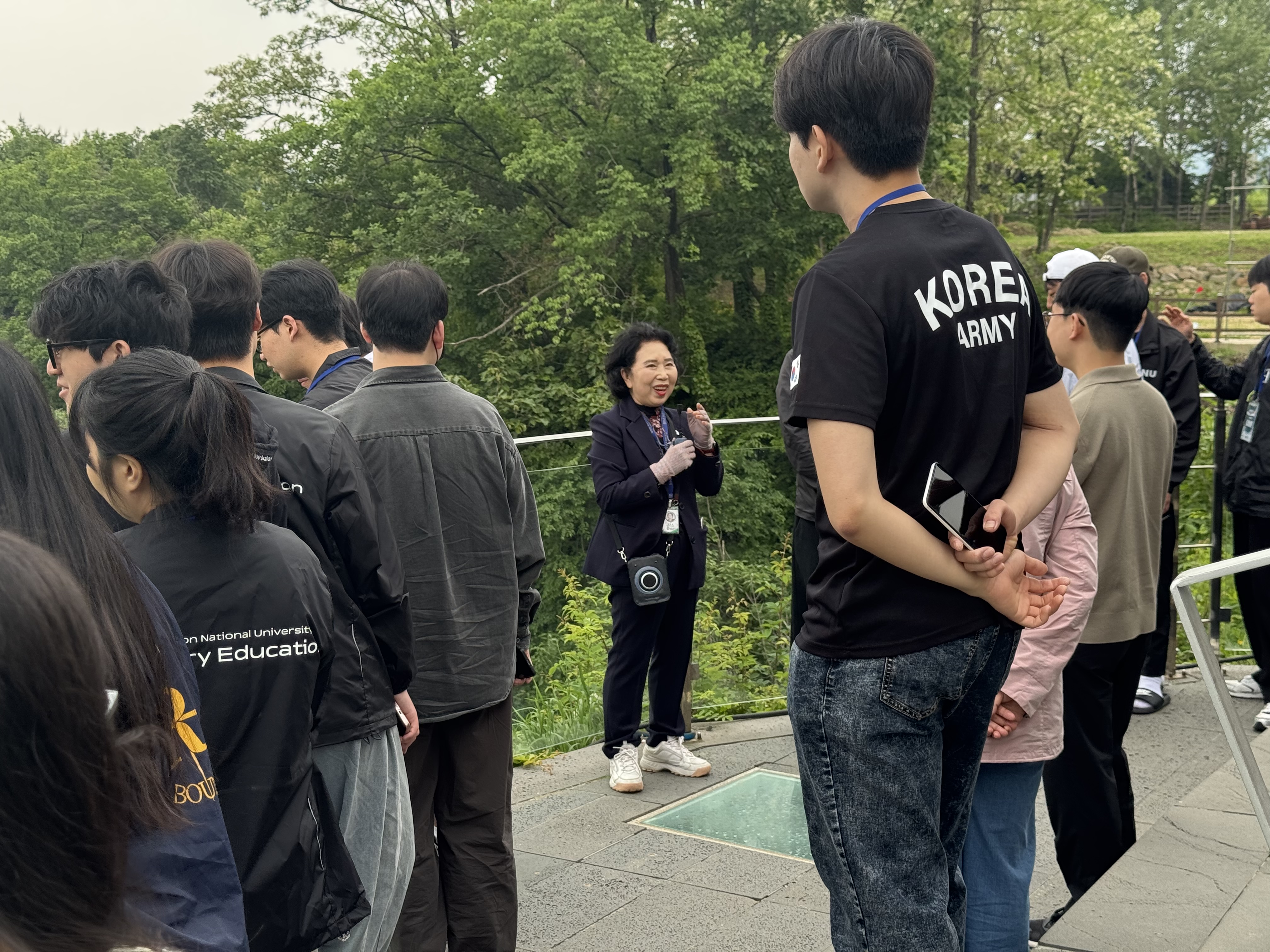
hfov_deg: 39.7
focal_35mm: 48
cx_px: 635
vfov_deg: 30.3
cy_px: 476
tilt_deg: -6.9
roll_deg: +0.3
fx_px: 1761
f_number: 1.78
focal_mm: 6.76
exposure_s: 1/461
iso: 64
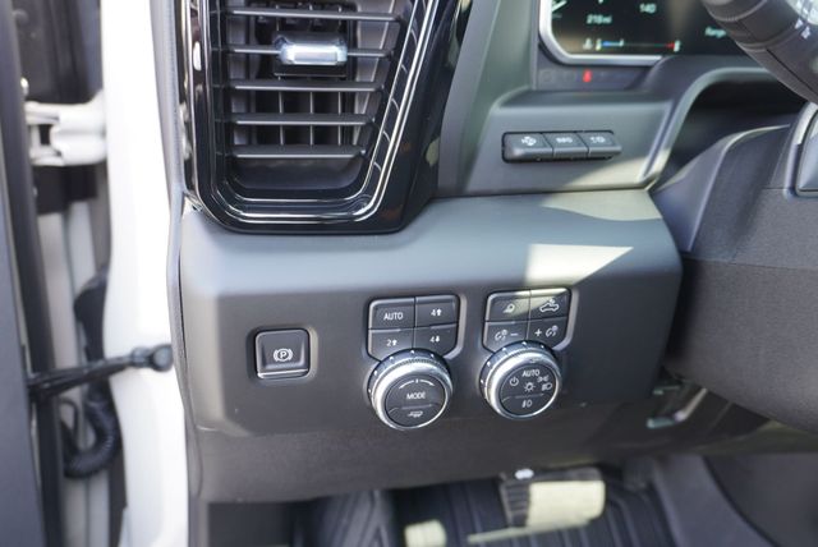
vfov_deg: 43.7
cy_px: 274
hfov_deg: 61.9
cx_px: 409
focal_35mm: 30
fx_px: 682
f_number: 4
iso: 320
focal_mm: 20
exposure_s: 1/60
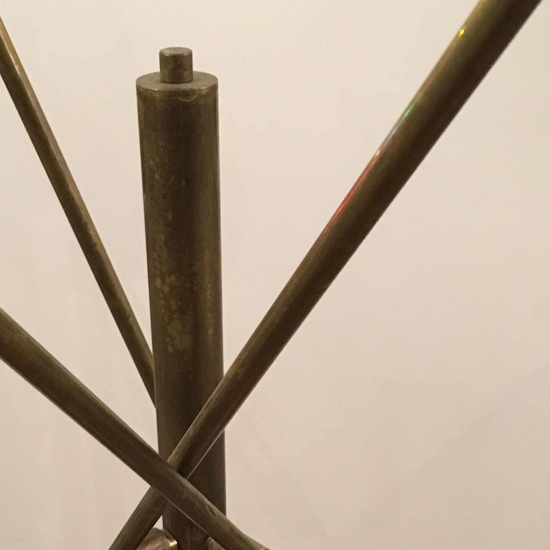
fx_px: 1043
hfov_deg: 29.5
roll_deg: +0.9
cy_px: 509
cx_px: 232
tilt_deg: -34.5
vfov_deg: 28.3
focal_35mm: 58
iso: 200
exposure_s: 1/17
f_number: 2.2
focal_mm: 4.15
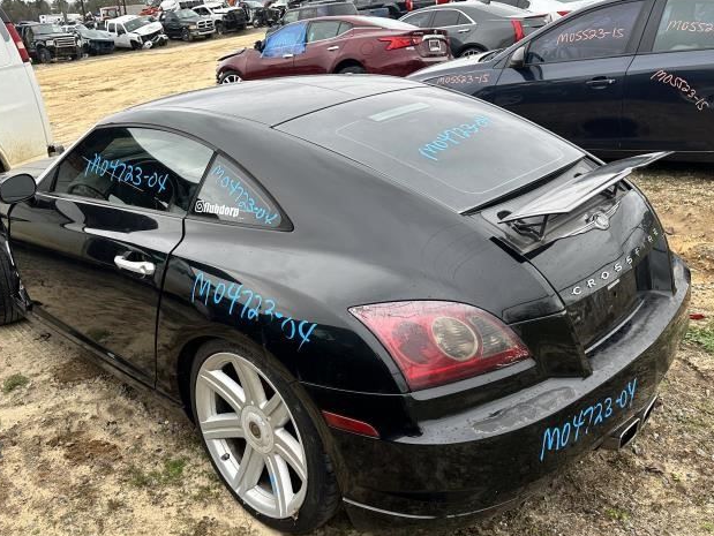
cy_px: 265
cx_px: 299
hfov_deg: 58.0
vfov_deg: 45.5
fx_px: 640
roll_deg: +3.3
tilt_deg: -20.7
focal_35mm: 31
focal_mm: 6.86
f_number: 1.78
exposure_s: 1/482
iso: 80
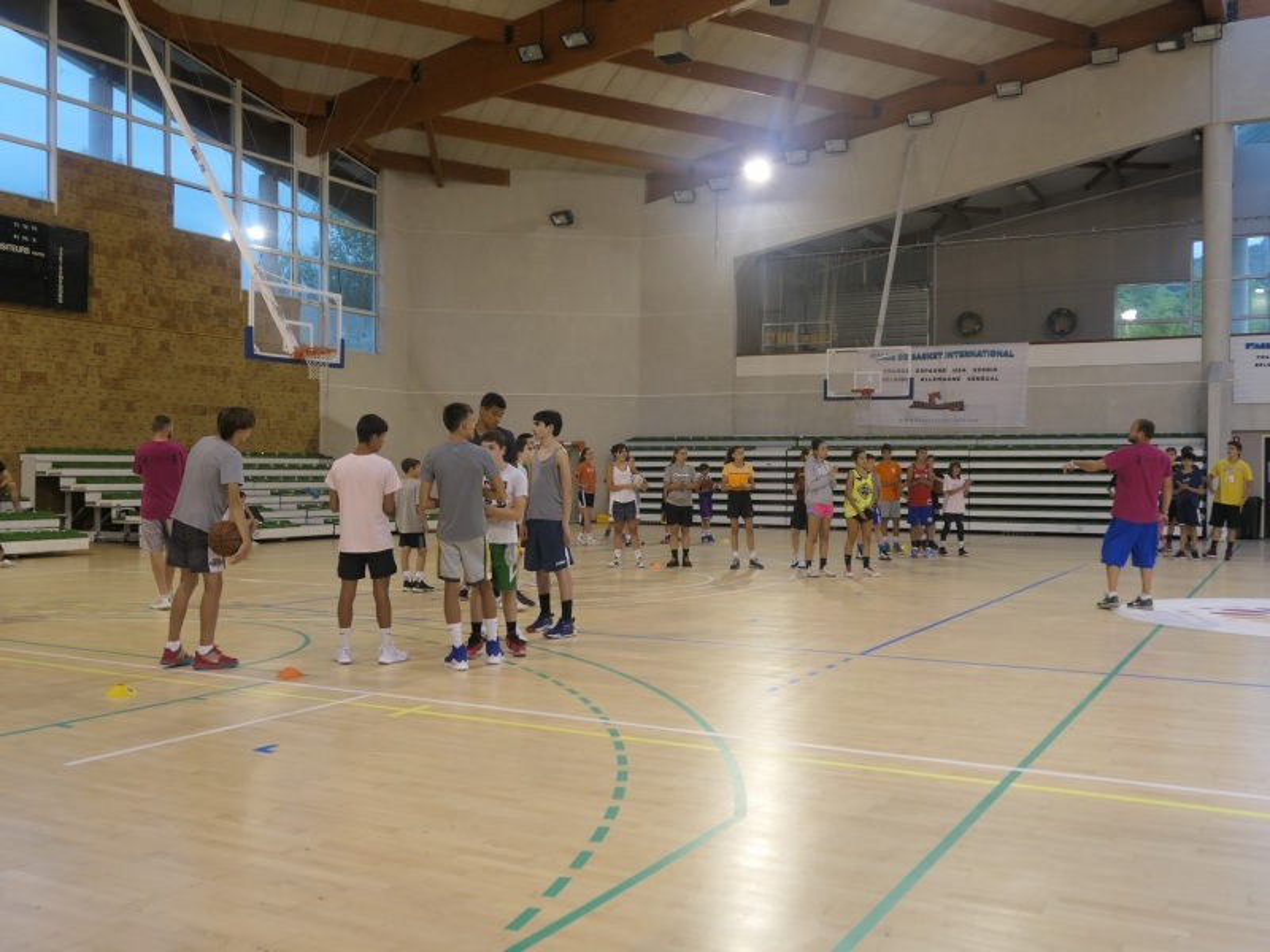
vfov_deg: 42.9
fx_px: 1211
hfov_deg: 55.4
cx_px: 635
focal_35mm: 33
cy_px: 476
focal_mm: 11.2
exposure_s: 1/80
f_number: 2.5
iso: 200
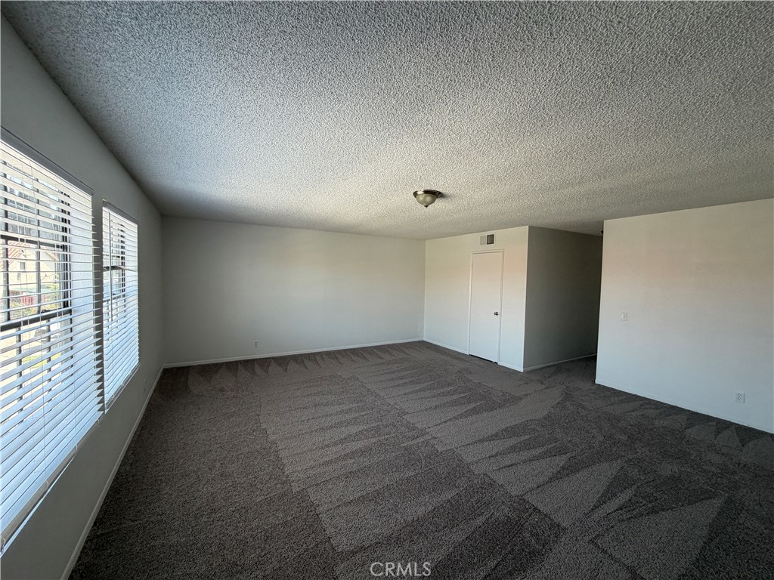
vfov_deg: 85.7
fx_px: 313
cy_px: 290
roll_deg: -0.8
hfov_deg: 102.1
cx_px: 387
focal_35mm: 14
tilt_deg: -2.0
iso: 100
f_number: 2.2
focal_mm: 2.22
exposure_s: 1/121
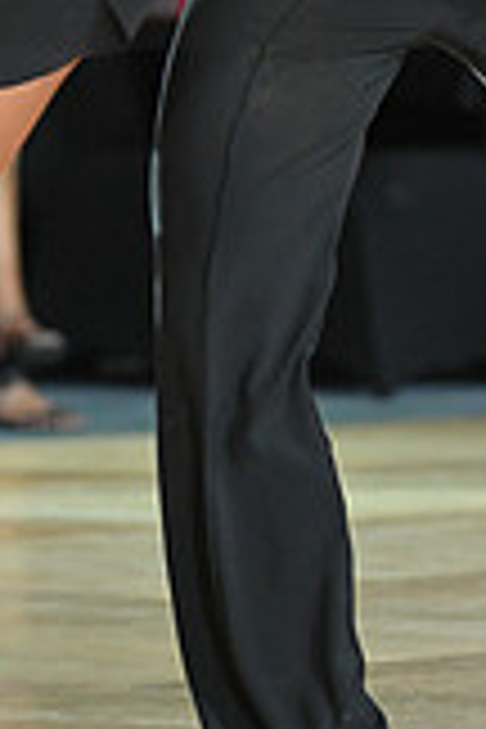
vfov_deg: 3.8
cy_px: -99
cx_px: 173
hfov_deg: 2.6
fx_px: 10873
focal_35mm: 537
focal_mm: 150
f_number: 4
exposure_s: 1/250
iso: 2000
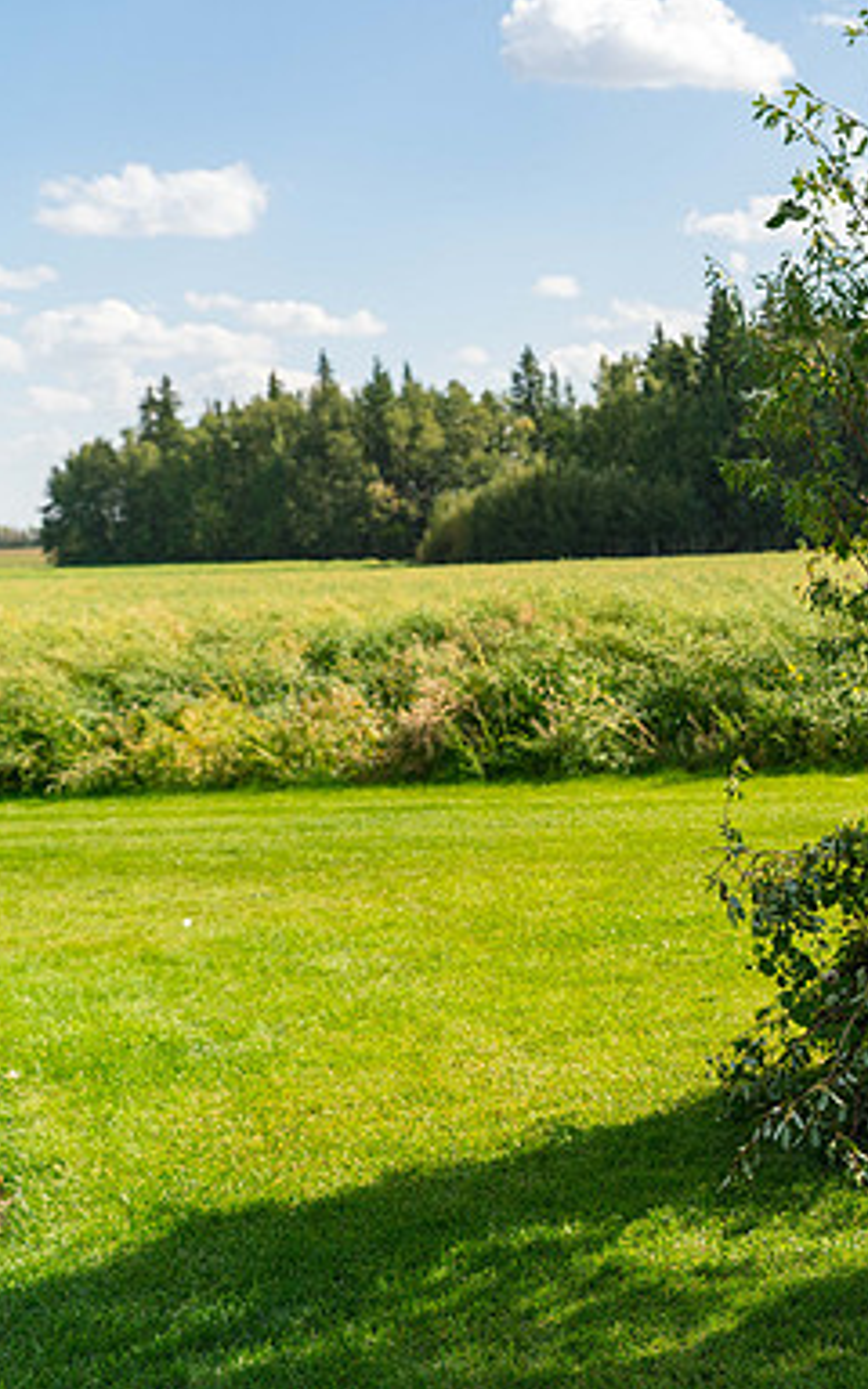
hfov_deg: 21.2
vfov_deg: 35.7
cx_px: 1031
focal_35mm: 57
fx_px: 2157
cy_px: 696
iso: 400
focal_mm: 37
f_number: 4
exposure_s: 1/2000
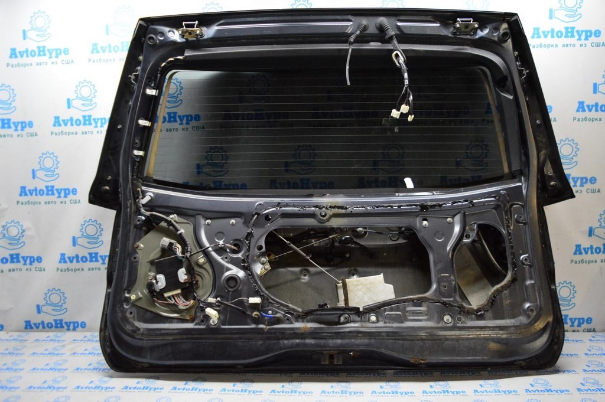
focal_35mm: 27
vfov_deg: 47.9
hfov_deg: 67.4
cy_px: 201
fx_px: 453
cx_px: 302
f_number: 3.5
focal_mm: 18
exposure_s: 1/320
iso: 3200
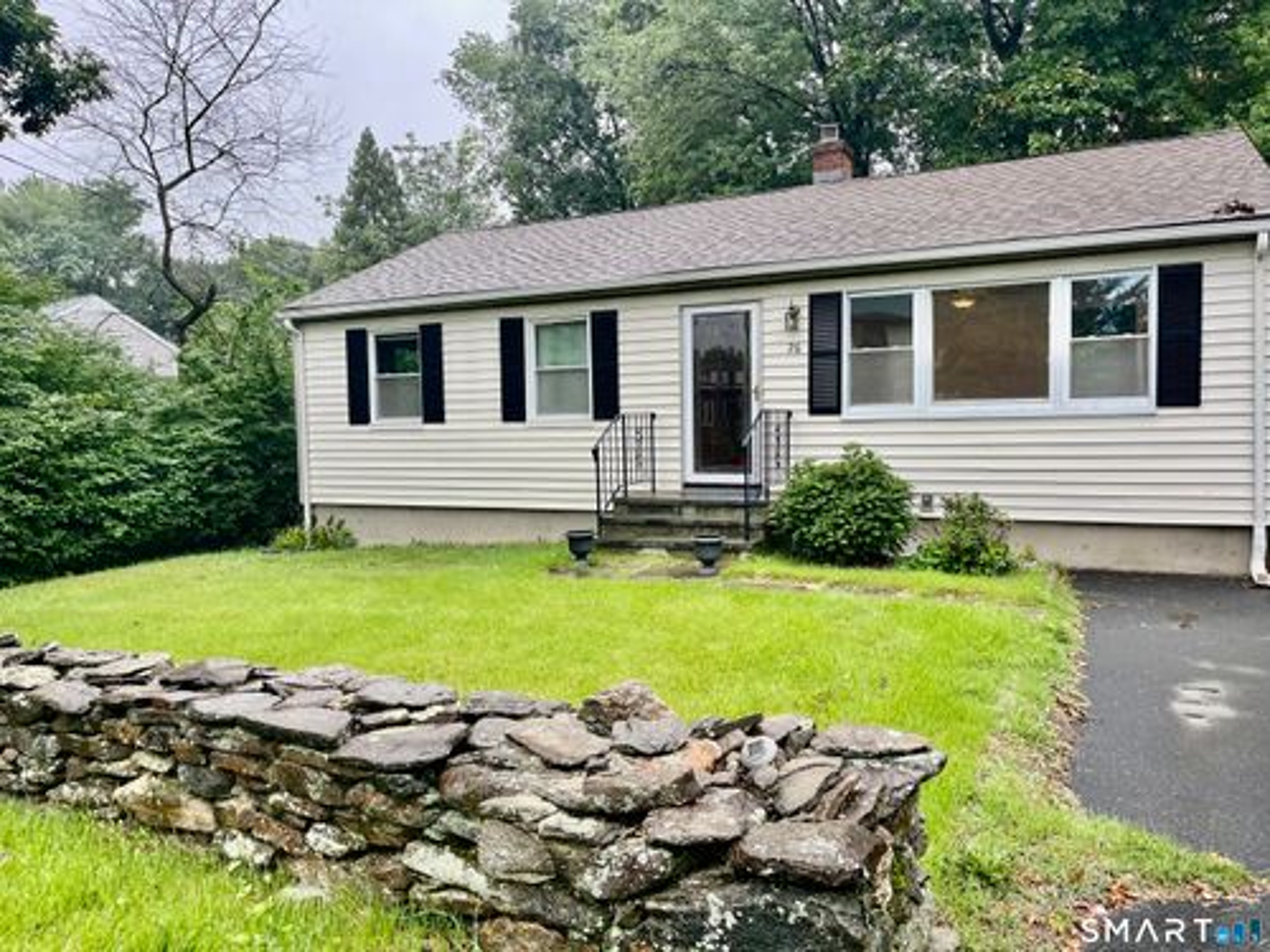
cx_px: 635
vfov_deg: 53.1
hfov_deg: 67.3
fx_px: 954
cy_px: 476
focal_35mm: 26
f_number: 1.6
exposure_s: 1/504
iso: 50
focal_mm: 5.1
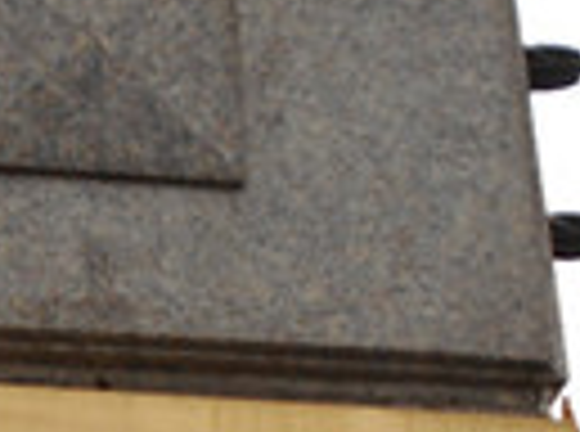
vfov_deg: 9.8
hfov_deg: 14.0
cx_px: 27
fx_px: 2339
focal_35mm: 140
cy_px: 868
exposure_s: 1/160
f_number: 3.4
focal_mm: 5.1
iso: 80
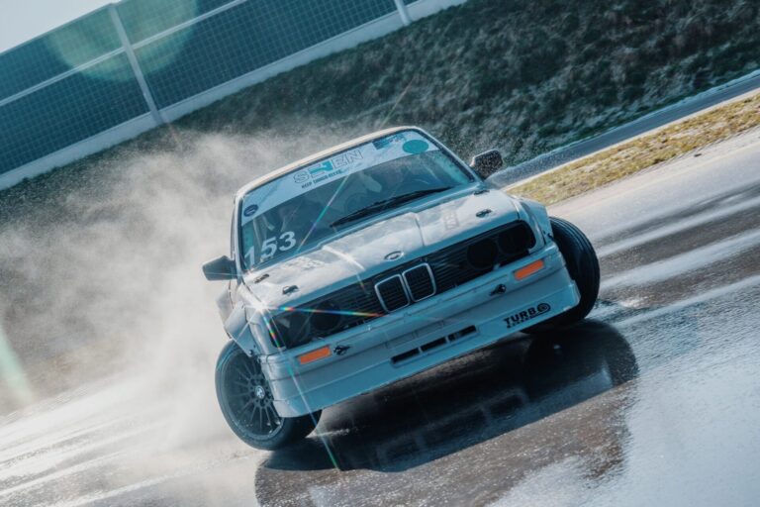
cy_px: 254
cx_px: 380
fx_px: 1742
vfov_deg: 16.6
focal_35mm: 82
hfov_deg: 24.6
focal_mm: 55
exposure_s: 1/1250
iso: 100
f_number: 5
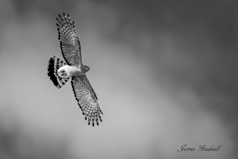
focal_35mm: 550
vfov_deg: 2.5
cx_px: 119
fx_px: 3636
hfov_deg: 3.7
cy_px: 80
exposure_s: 1/2500
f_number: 5.6
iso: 200
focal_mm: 550
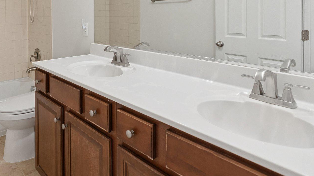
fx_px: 225
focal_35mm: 27
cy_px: 22
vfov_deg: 40.1
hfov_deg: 67.7
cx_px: 101
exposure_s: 1/100
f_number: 4.5
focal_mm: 16
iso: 1000
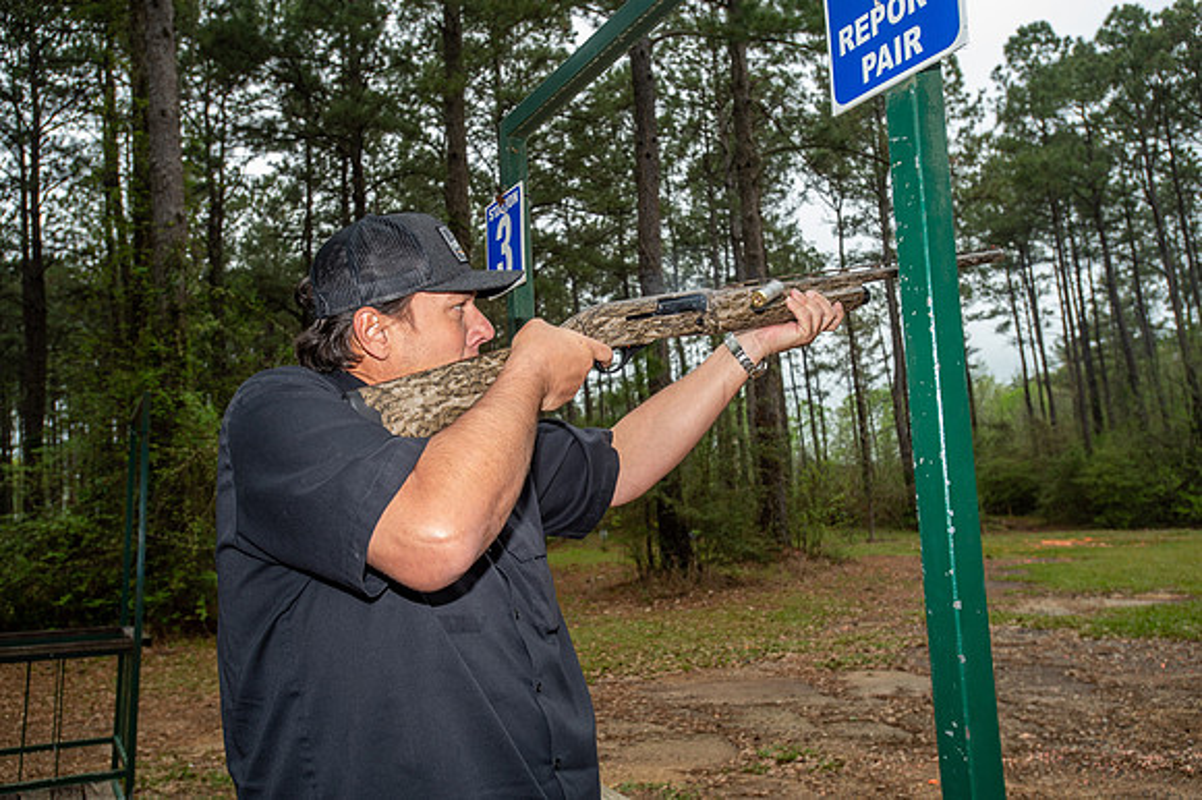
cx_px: 601
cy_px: 400
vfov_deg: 43.6
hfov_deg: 62.0
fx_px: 1001
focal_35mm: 30
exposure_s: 1/400
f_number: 6.3
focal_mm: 30
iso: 400
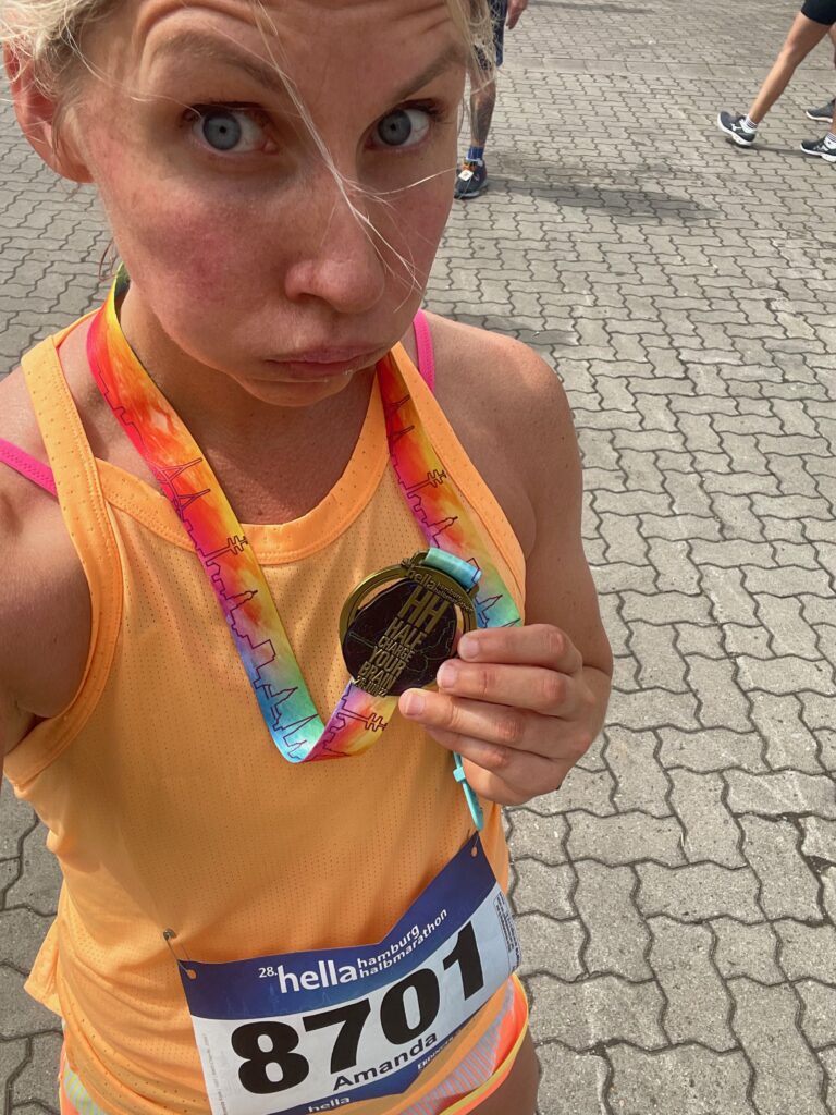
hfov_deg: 46.8
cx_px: 418
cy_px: 558
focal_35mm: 30
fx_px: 966
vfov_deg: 60.0
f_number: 2.2
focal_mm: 2.71
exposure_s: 1/772
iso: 25
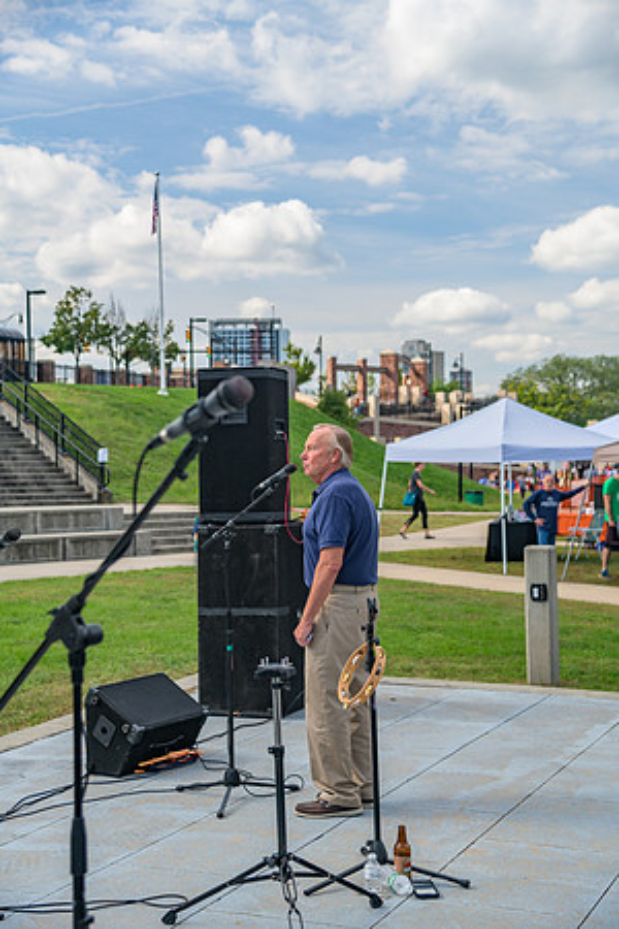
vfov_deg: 39.6
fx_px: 1289
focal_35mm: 50
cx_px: 310
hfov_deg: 27.0
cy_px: 464
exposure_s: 1/200
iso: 64
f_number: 4
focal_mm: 50
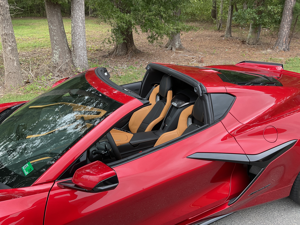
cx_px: 150
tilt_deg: -22.9
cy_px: 112
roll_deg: -2.0
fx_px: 251
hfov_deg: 61.7
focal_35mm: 29
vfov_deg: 48.2
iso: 16
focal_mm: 3
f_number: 1.8
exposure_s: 1/135
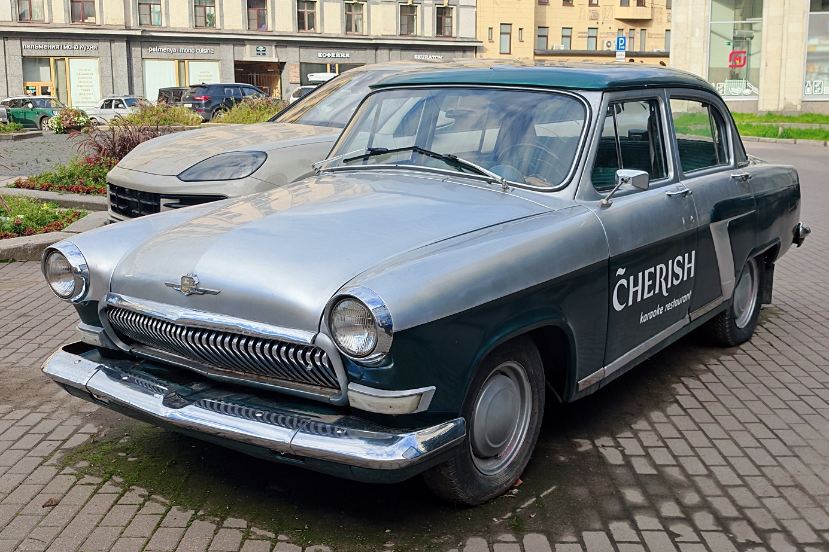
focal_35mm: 41
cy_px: 284
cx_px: 417
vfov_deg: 32.6
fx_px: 944
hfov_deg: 47.4
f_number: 2
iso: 100
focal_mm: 6.83
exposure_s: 1/2500
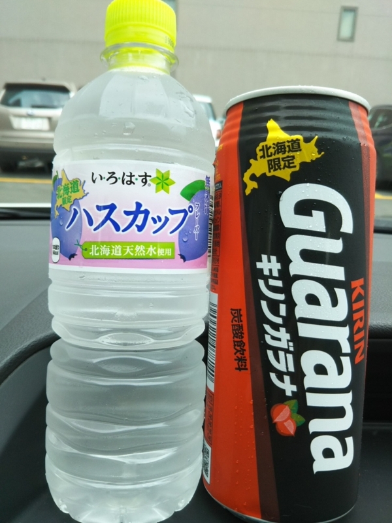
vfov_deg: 60.0
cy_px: 262
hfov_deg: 46.8
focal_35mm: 30
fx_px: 453
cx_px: 196
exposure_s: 1/144
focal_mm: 4
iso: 25
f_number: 2.2
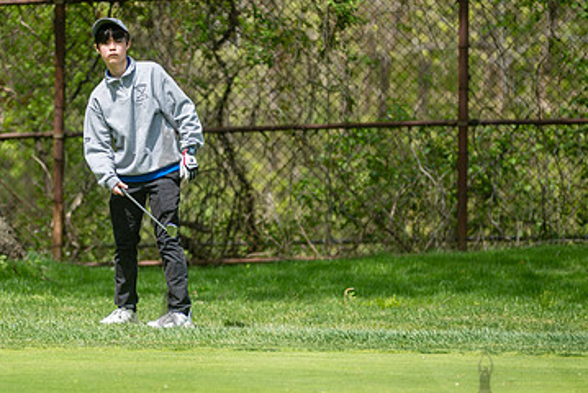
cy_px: 142
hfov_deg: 5.3
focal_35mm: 388
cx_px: 121
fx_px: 6342
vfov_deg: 3.5
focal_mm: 200
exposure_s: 1/1000
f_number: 3.5
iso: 100
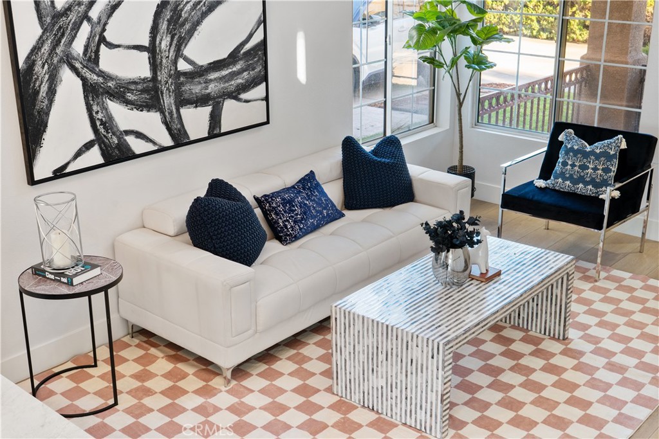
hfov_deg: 44.5
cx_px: 330
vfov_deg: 30.5
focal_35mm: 44
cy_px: 220
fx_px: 806
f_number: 8
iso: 800
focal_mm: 44
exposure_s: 1/8
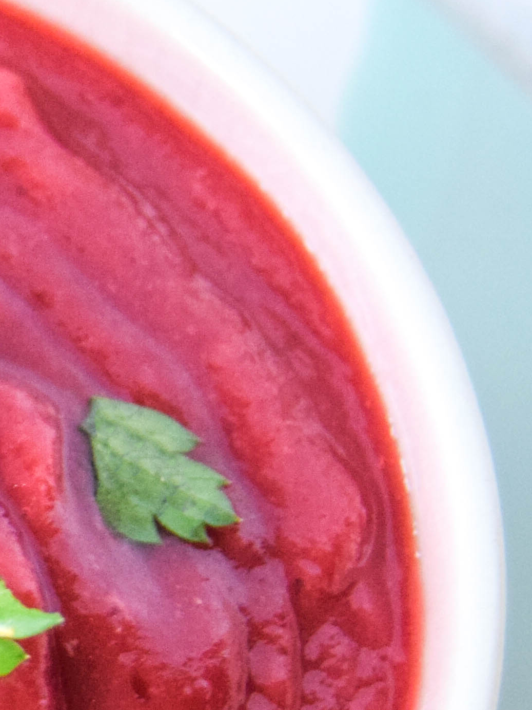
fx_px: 4488
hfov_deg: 6.6
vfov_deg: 9.0
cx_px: -410
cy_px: 553
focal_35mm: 219
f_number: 4.5
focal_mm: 35
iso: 1250
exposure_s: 1/60
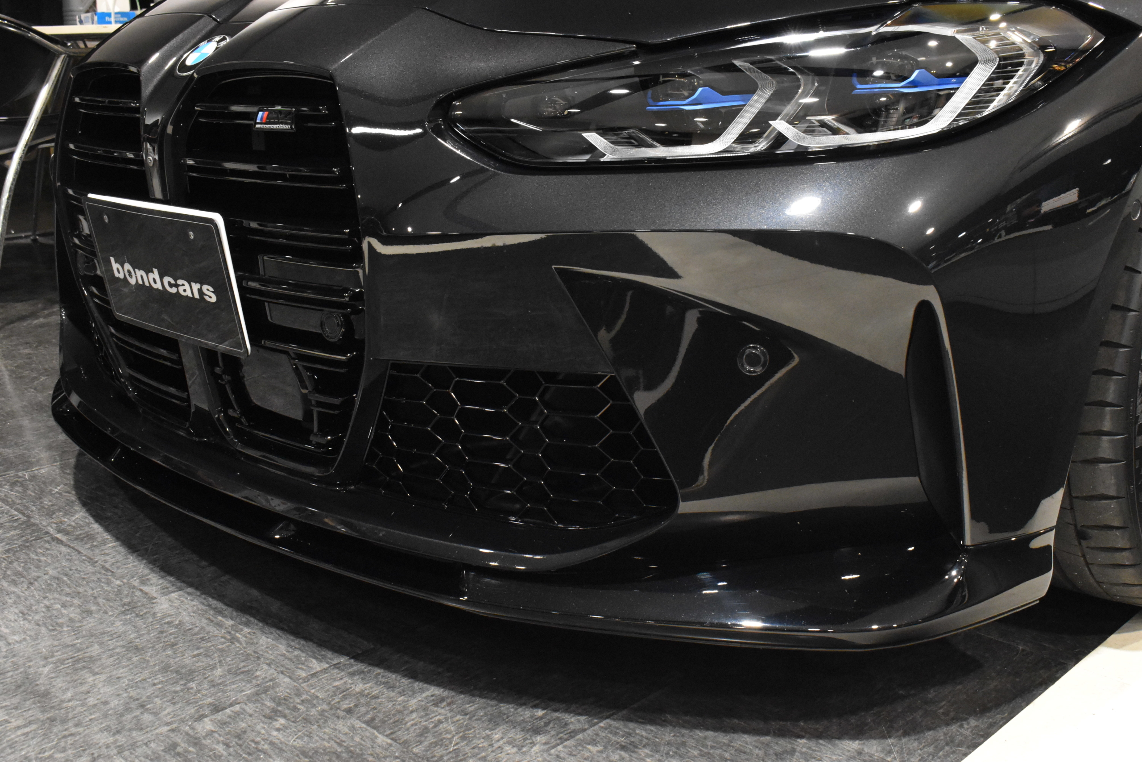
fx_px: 1237
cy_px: 381
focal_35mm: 39
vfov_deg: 34.2
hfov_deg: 49.6
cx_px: 571
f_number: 9
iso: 5000
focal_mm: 26
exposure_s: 1/40
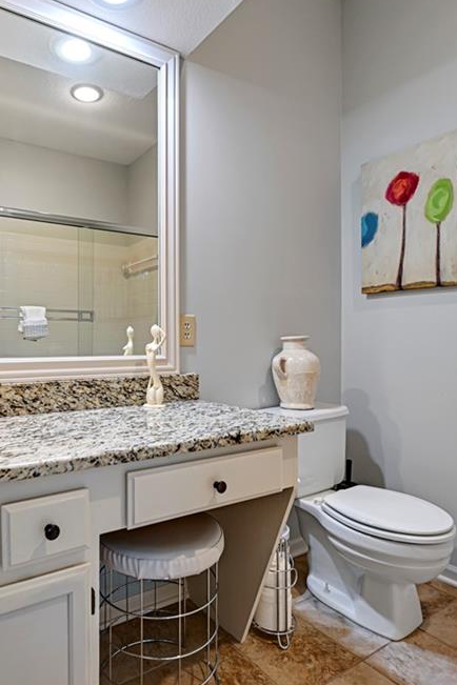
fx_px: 419
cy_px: 345
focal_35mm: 22
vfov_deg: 78.6
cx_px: 152
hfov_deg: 56.0
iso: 100
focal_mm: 14
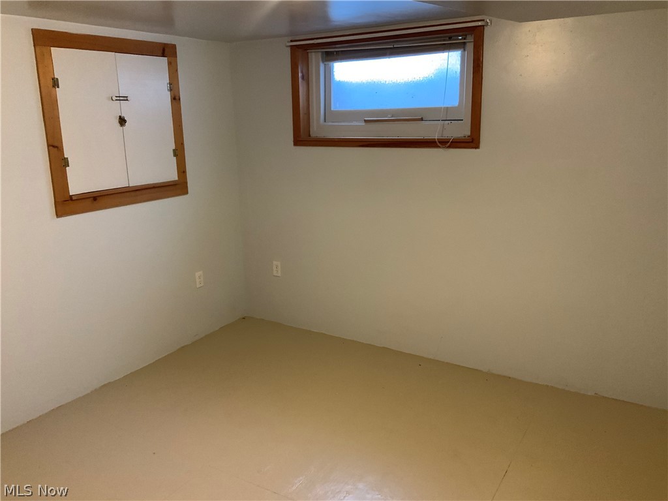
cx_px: 334
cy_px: 250
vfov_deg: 48.2
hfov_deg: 61.7
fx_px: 560
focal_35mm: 29
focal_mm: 3
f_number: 1.8
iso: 250
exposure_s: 1/40
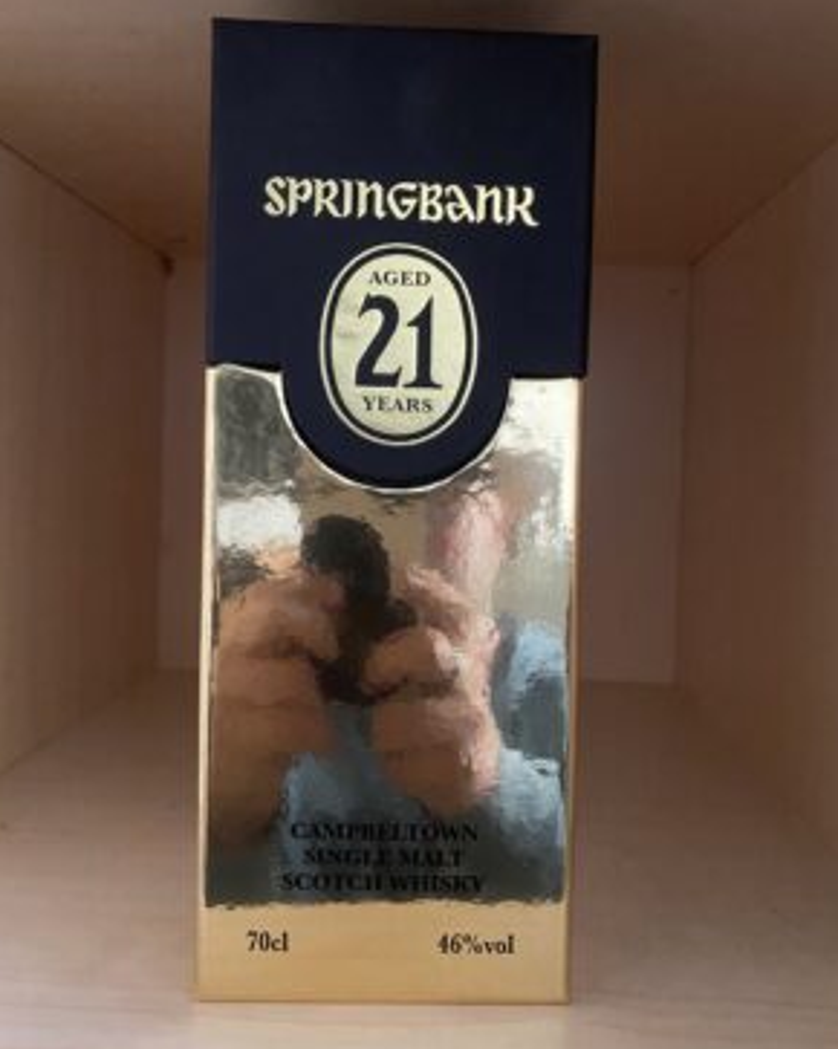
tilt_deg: -1.8
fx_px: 869
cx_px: 425
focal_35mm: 28
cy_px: 497
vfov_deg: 62.2
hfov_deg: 51.5
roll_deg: -2.2
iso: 800
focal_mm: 4.25
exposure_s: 1/30
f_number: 1.8
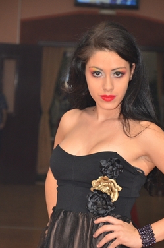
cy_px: 162
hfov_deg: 7.2
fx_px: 1311
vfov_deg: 10.8
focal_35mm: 191
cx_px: 97
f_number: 5.6
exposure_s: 1/100
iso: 1000
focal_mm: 92
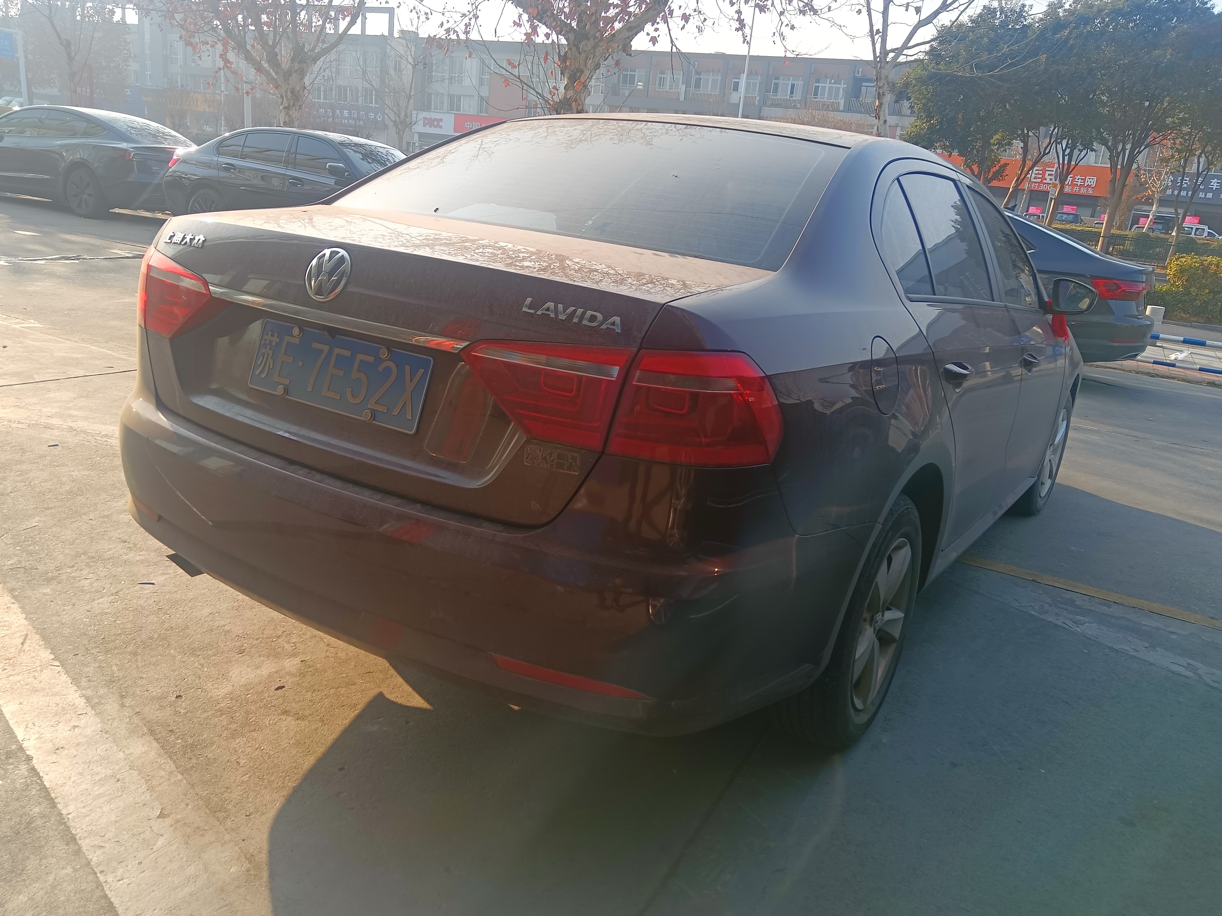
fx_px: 953
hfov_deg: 65.3
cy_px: 458
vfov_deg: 51.4
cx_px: 611
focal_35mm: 27
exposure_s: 1/444
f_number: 1.9
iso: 100
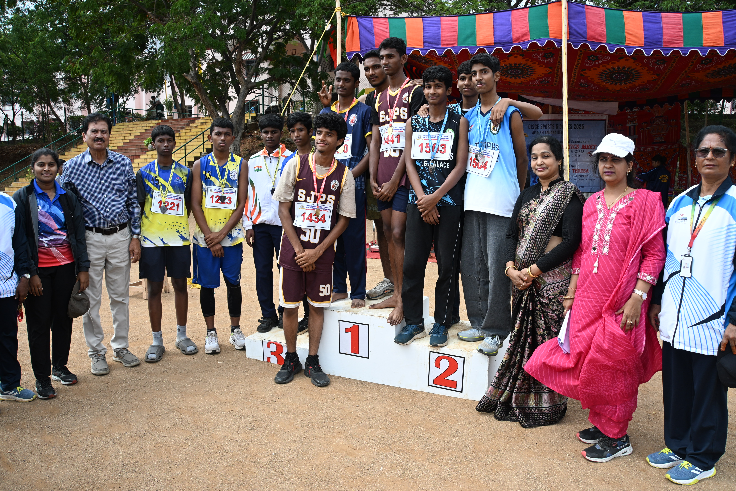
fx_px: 977
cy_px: 253
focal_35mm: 48
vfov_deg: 28.2
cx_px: 380
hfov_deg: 41.3
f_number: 8
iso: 100
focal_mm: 30.5
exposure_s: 1/250
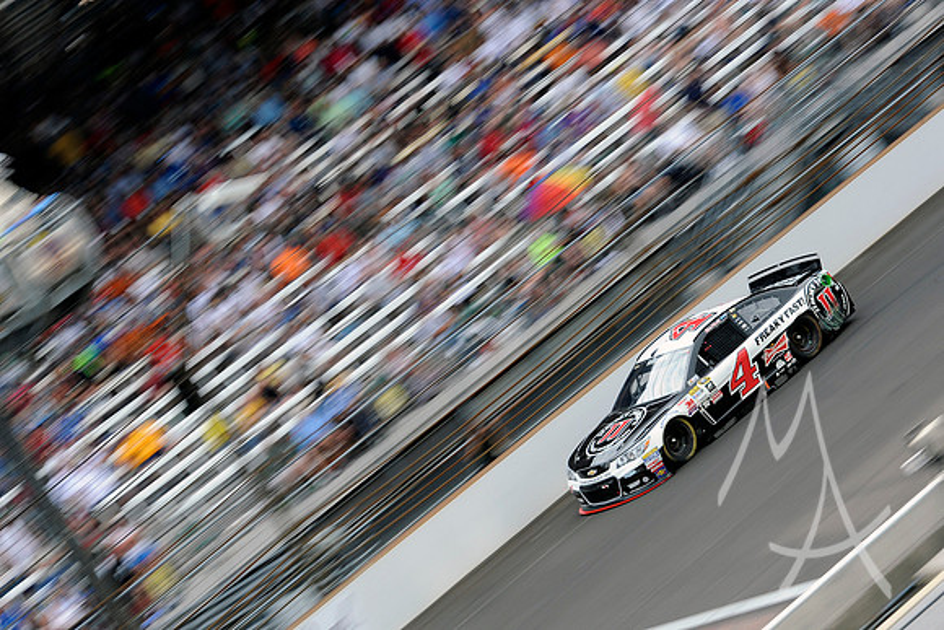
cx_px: 472
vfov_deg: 9.2
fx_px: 3934
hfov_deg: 13.7
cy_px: 315
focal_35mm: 150
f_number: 18
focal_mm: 150
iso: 500
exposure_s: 1/200
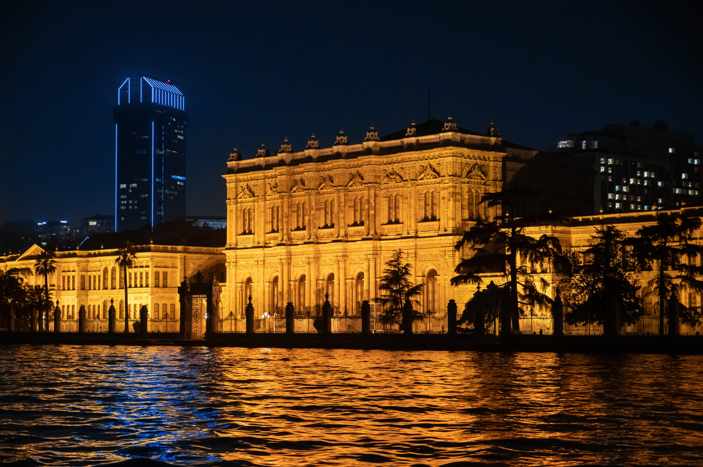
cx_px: 352
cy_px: 234
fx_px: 1366
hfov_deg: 28.9
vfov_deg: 19.4
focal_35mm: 70
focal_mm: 70
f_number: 4
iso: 7200
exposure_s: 1/80
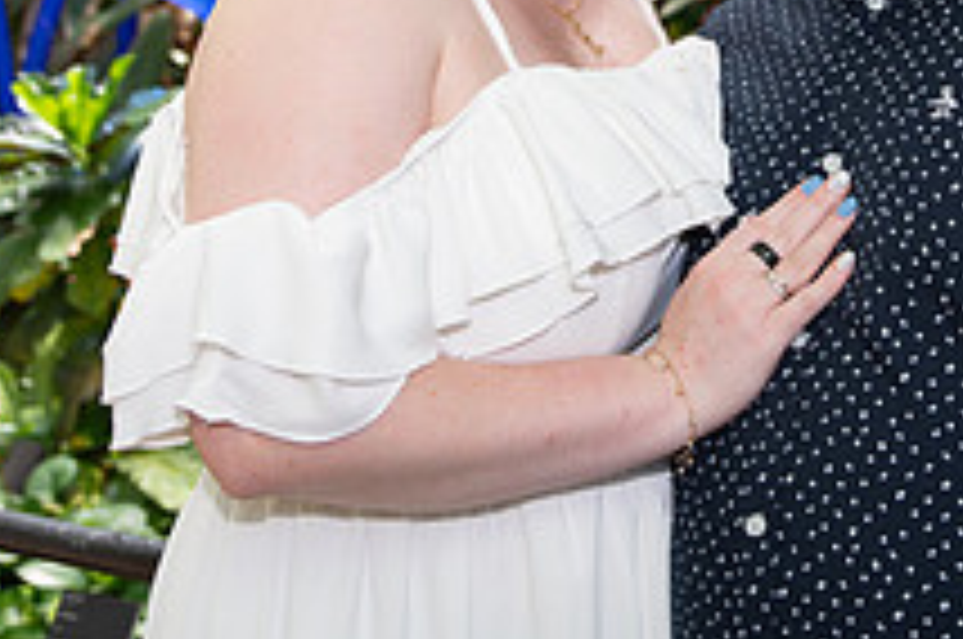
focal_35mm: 81
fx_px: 2163
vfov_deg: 16.4
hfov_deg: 24.8
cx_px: 730
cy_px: -14
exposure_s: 1/125
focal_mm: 29
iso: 200
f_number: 2.8
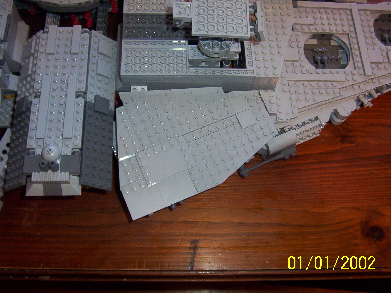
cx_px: 194
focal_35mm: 37
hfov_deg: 50.1
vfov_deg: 38.7
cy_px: 148
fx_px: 418
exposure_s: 1/30
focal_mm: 5.54
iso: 140
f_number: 2.76
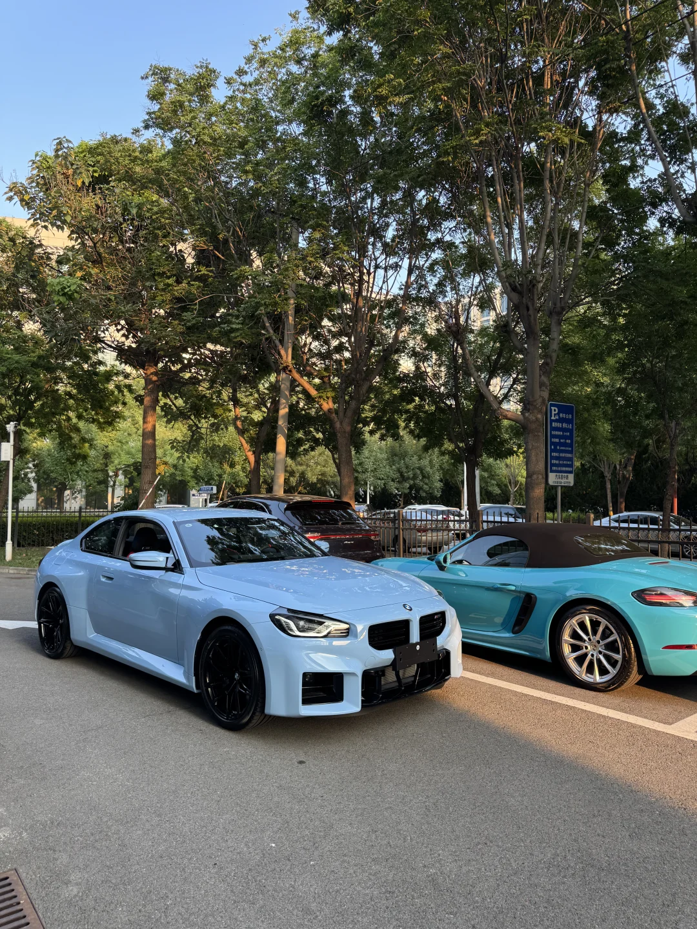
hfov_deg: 56.8
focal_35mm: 24
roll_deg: -0.7
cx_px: 348
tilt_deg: +4.4
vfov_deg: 71.6
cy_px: 464
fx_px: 644
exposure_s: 1/201
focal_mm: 6.76
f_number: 1.78
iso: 64
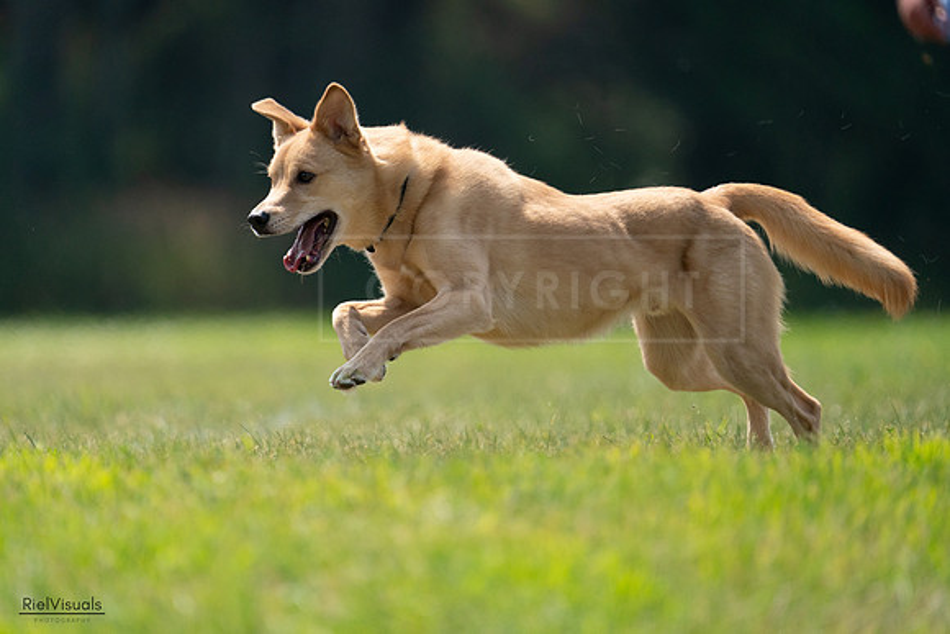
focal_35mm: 639
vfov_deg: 2.2
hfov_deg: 3.2
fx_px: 16869
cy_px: 316
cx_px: 458
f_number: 6.3
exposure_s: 1/4000
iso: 1600
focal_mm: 600
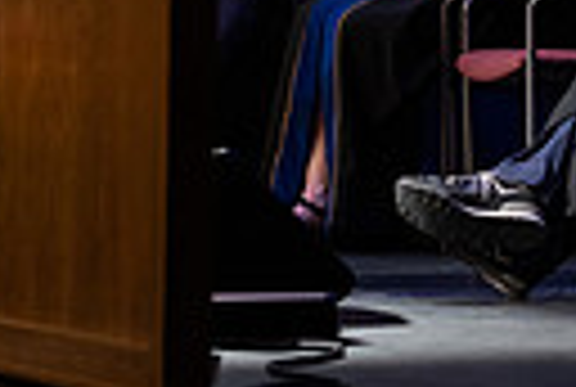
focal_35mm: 384
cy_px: -349
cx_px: 374
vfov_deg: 3.6
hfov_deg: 5.4
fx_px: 6158
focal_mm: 85
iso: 640
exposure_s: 1/200
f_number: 2.8
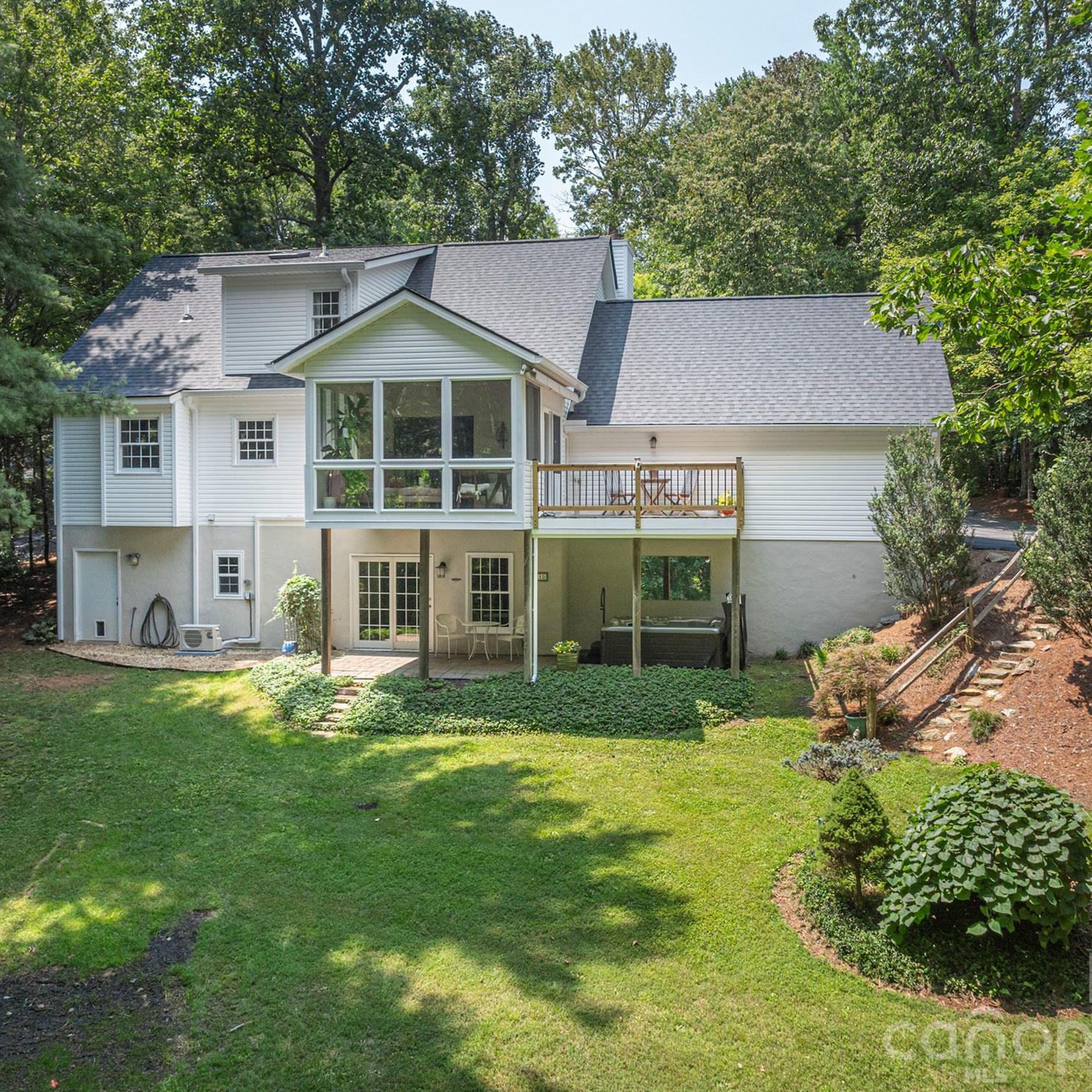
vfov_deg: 55.6
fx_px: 1035
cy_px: 537
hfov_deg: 55.6
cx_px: 575
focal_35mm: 29
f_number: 2.8
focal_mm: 12.29
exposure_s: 1/1600
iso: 200
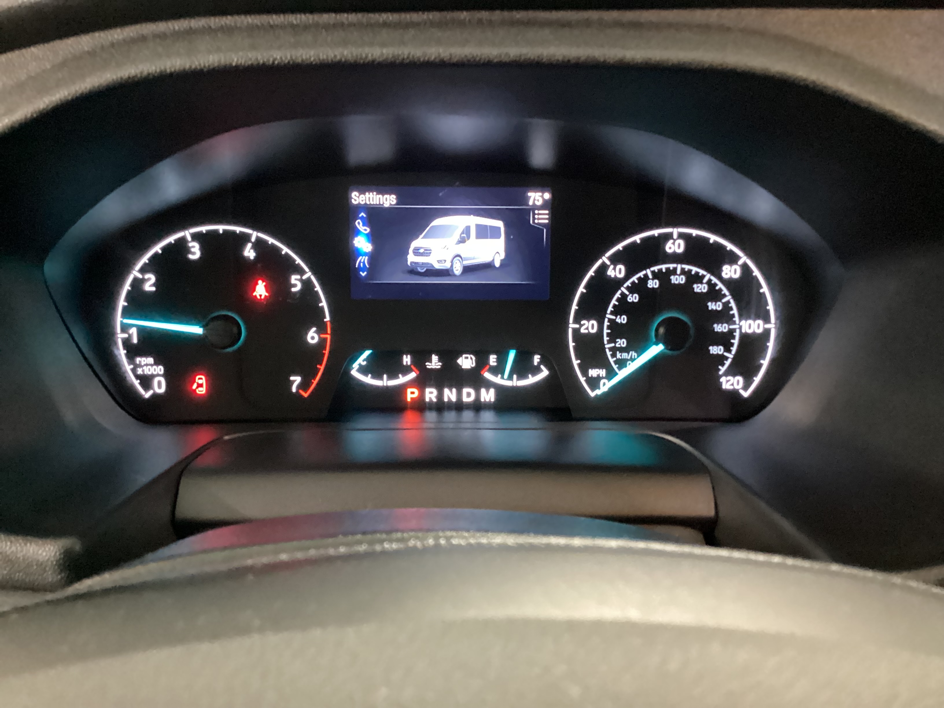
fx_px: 845
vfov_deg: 45.4
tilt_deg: -28.2
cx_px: 472
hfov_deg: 58.4
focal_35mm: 31
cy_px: 354
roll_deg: -1.1
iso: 800
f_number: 2.4
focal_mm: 3.3
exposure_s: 1/15
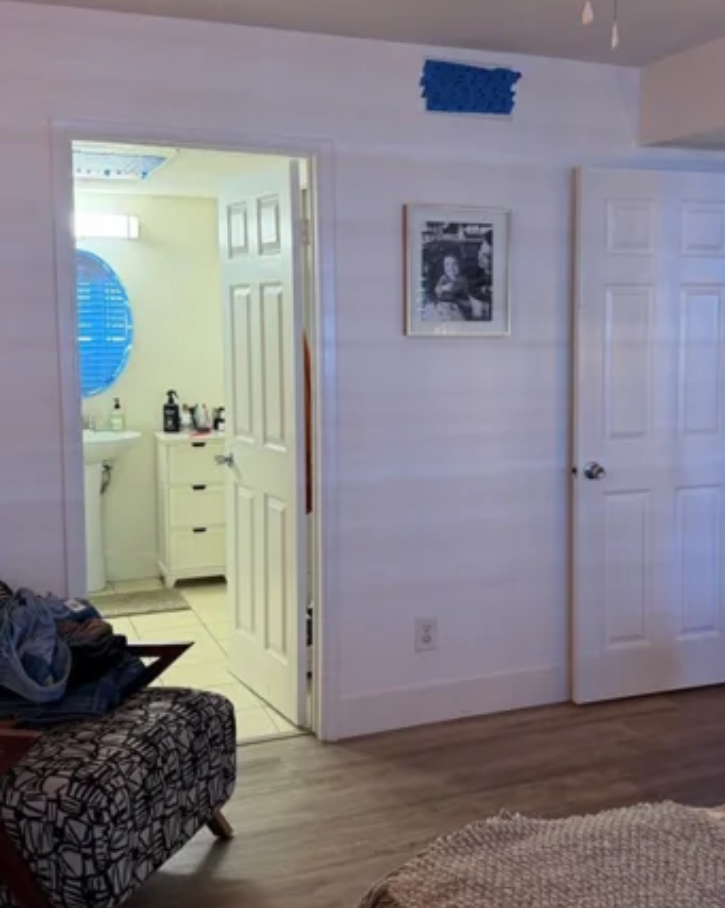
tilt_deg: -5.8
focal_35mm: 41
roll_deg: -0.1
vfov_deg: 44.8
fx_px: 1101
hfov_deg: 36.1
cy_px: 421
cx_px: 479
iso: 200
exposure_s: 1/60
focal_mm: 6.76
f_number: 1.78
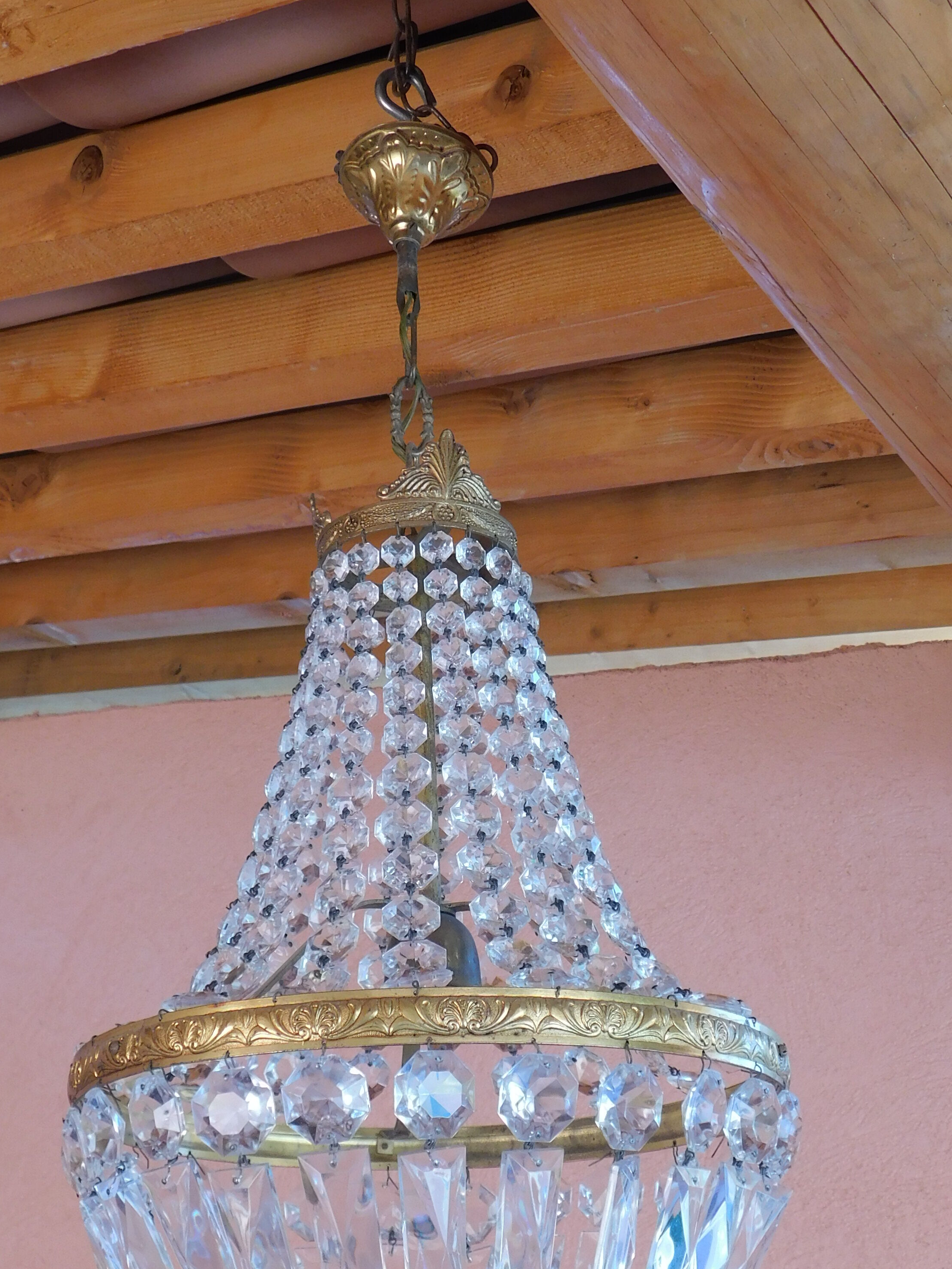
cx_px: 456
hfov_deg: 26.1
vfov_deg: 34.2
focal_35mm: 56
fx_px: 2053
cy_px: 773
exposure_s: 1/50
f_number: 3.5
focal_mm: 6.3
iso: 125
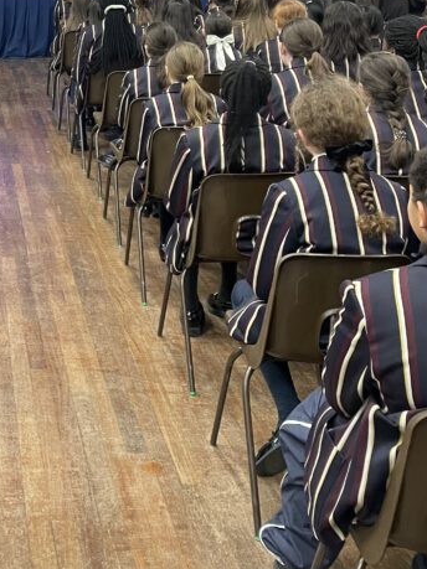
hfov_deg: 24.0
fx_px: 954
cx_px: -7
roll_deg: +0.8
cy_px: 5
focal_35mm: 58
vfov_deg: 30.9
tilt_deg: -4.7
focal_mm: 4.2
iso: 400
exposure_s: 1/50
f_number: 1.6
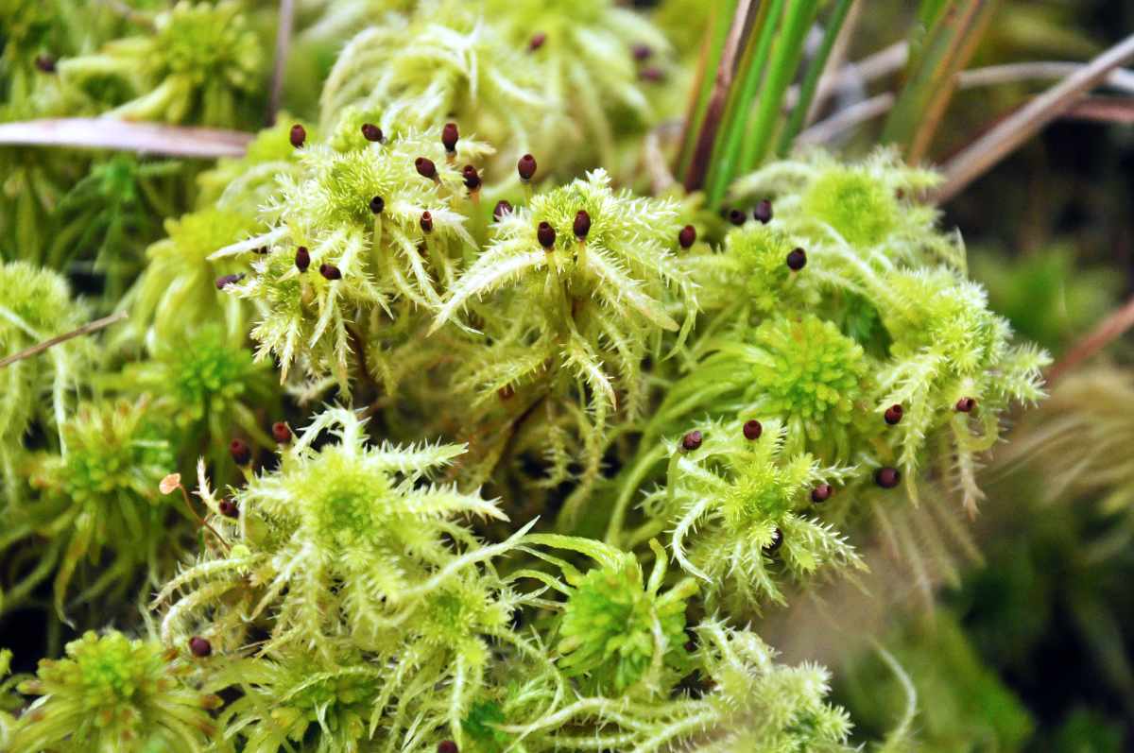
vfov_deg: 8.7
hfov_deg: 13.1
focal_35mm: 158
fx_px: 4955
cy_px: 376
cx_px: 567
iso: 800
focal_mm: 105
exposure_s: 1/400
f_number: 8
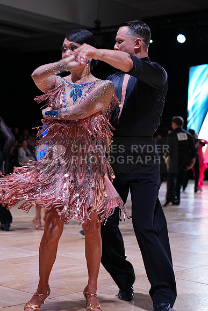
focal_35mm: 70
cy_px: 156
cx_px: 104
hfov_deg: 19.5
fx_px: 606
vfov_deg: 28.8
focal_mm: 70
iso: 1250
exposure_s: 1/400
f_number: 4
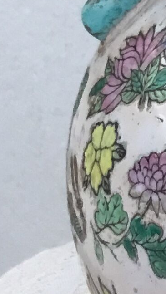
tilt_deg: -21.6
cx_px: 458
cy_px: -137
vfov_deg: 12.1
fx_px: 1329
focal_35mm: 170
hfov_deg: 6.6
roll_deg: +0.4
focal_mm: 3.3
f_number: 2.4
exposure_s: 1/33
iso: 40
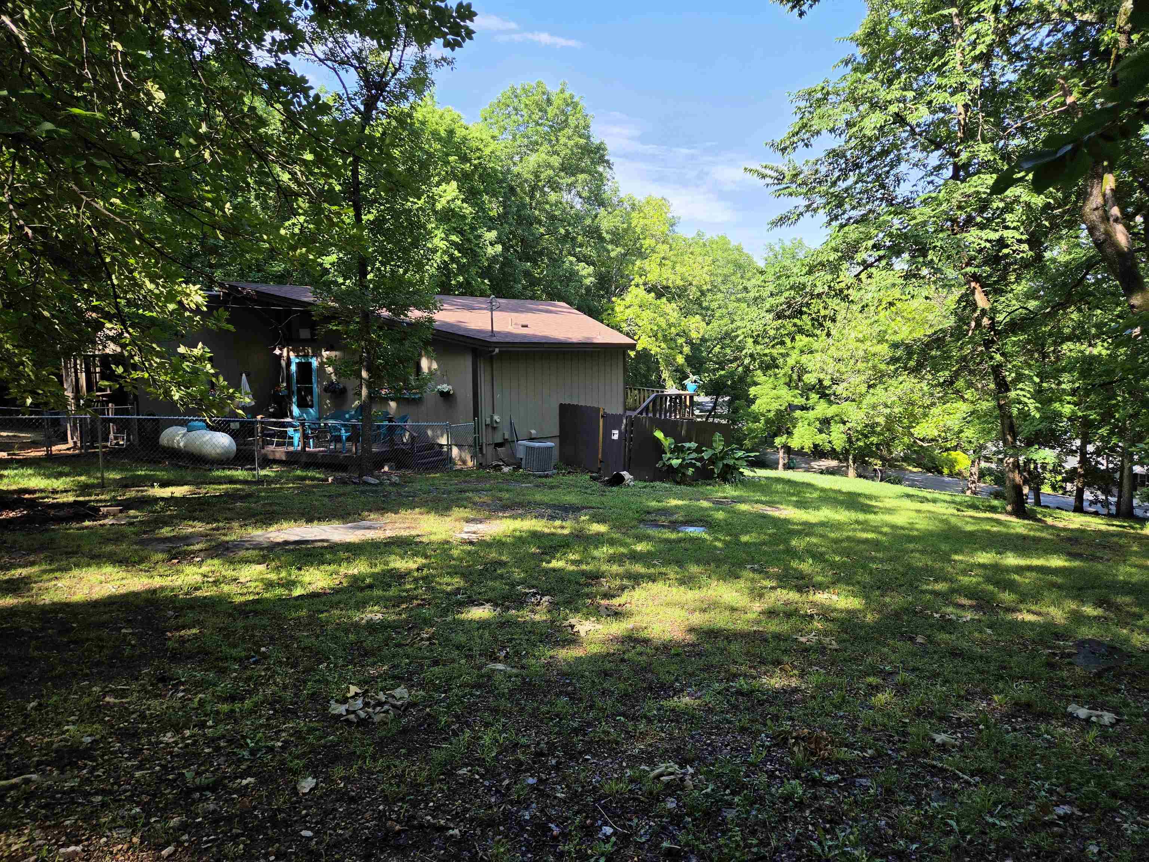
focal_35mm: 23
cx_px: 574
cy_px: 431
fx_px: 763
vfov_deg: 58.9
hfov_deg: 73.9
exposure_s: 1/2128
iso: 80
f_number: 1.8
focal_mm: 5.4
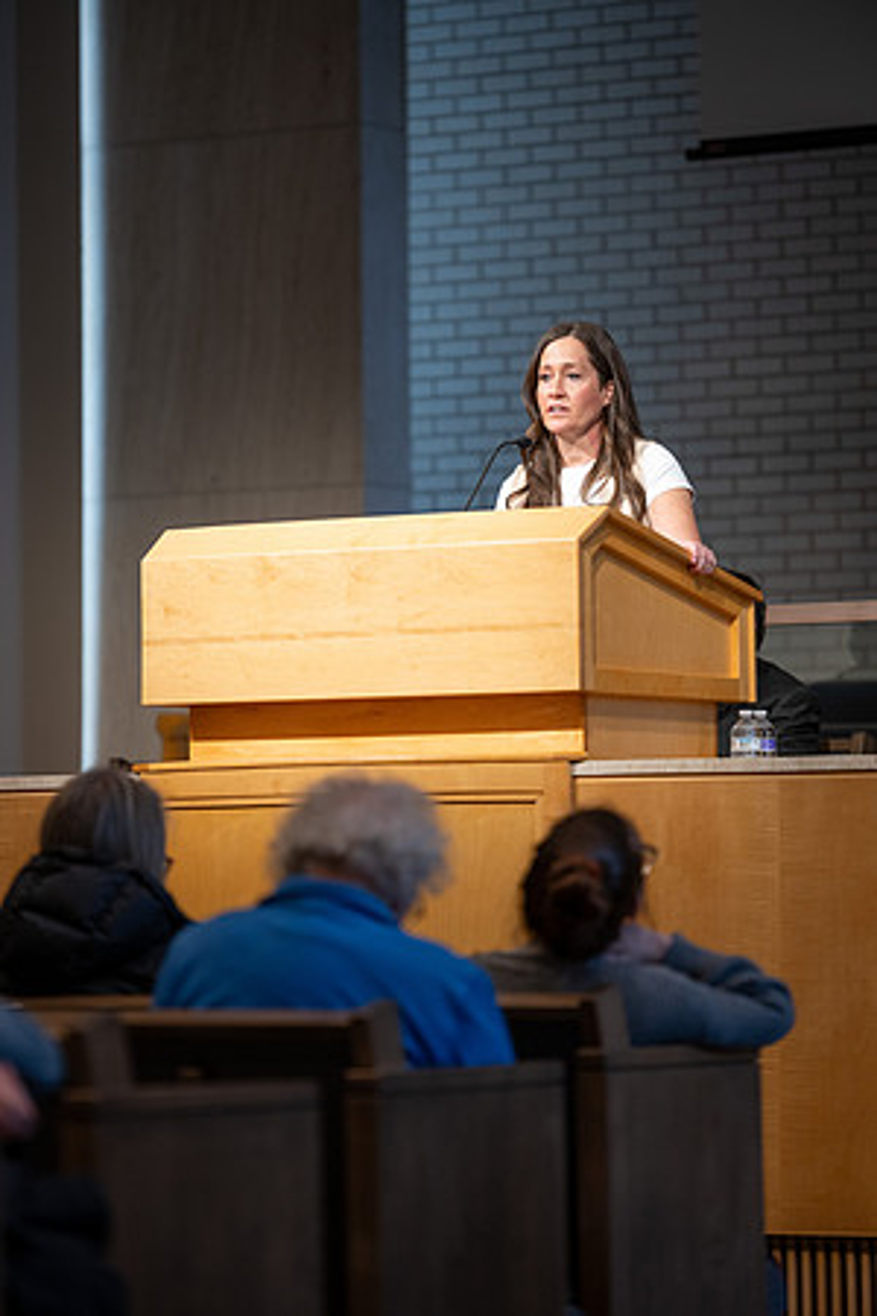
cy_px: 658
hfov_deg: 8.9
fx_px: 5664
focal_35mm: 155
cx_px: 438
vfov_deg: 13.2
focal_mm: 155
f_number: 2.8
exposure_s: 1/160
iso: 640
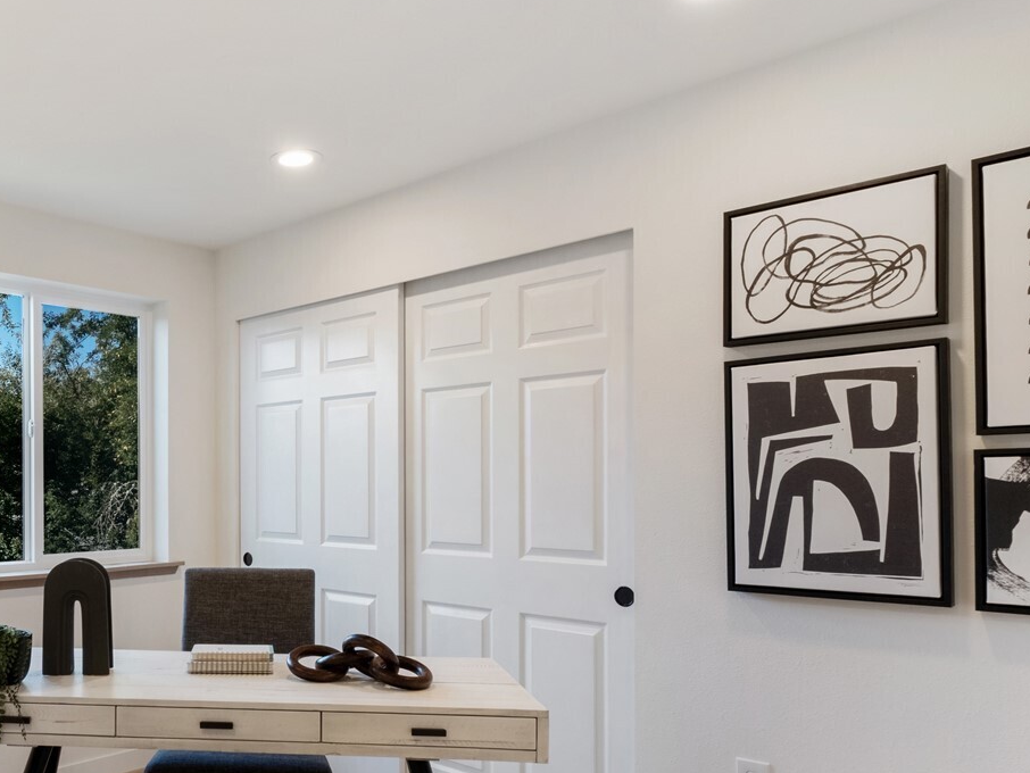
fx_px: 804
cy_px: 480
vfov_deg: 50.9
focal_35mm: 27
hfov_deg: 60.7
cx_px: 226
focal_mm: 10
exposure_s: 1/2
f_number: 9
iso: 320
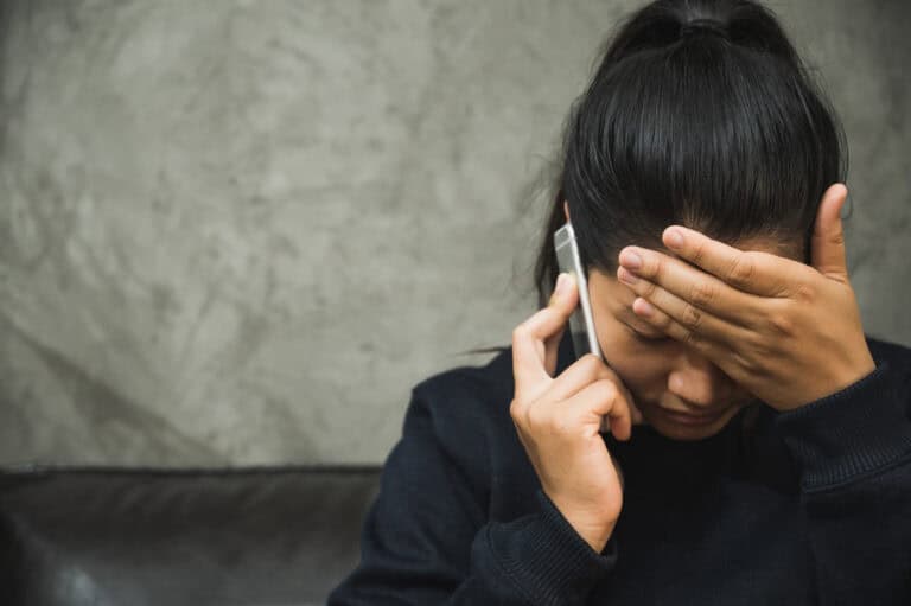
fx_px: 1770
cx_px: 456
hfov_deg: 28.9
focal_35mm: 70
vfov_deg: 19.4
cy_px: 303
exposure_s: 1/125
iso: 1600
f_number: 4
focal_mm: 70
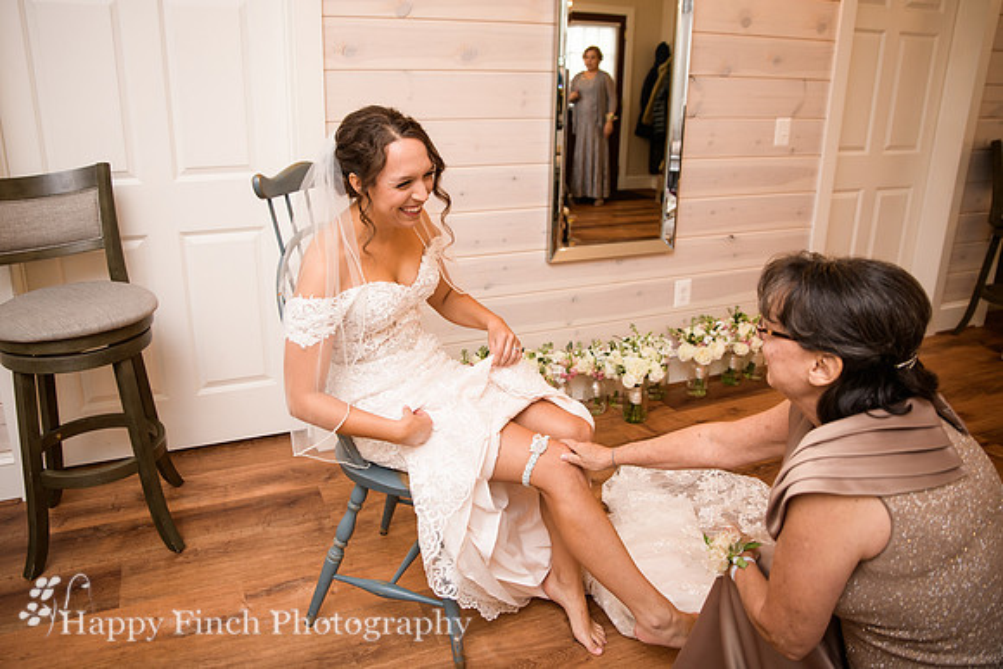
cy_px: 309
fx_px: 720
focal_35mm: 26
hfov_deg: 69.6
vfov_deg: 49.8
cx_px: 463
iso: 400
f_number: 2.8
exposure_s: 1/100
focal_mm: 24
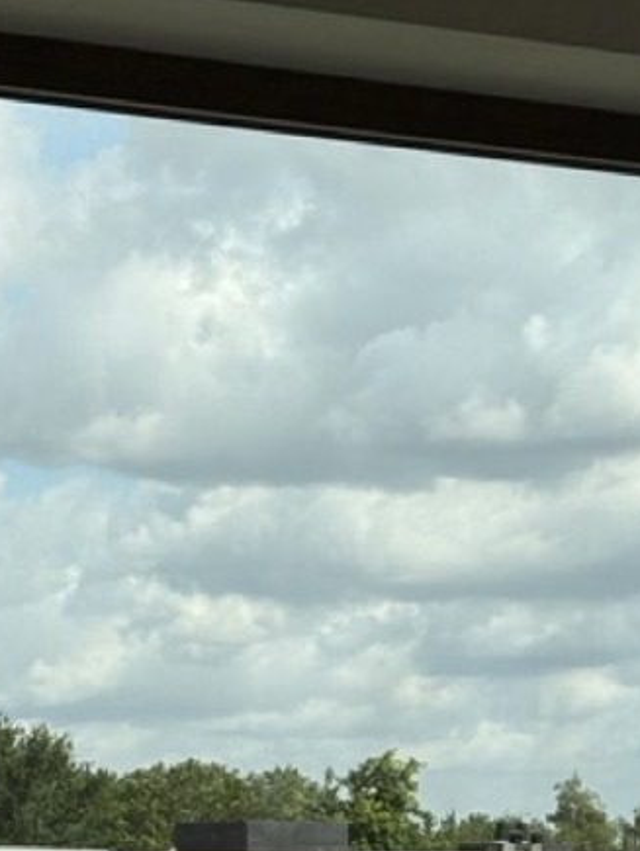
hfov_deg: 8.6
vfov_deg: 11.3
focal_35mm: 172
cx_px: 564
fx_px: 4234
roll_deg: +0.3
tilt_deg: -0.2
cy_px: 966
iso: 32
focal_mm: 5.96
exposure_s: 1/3448
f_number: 1.6
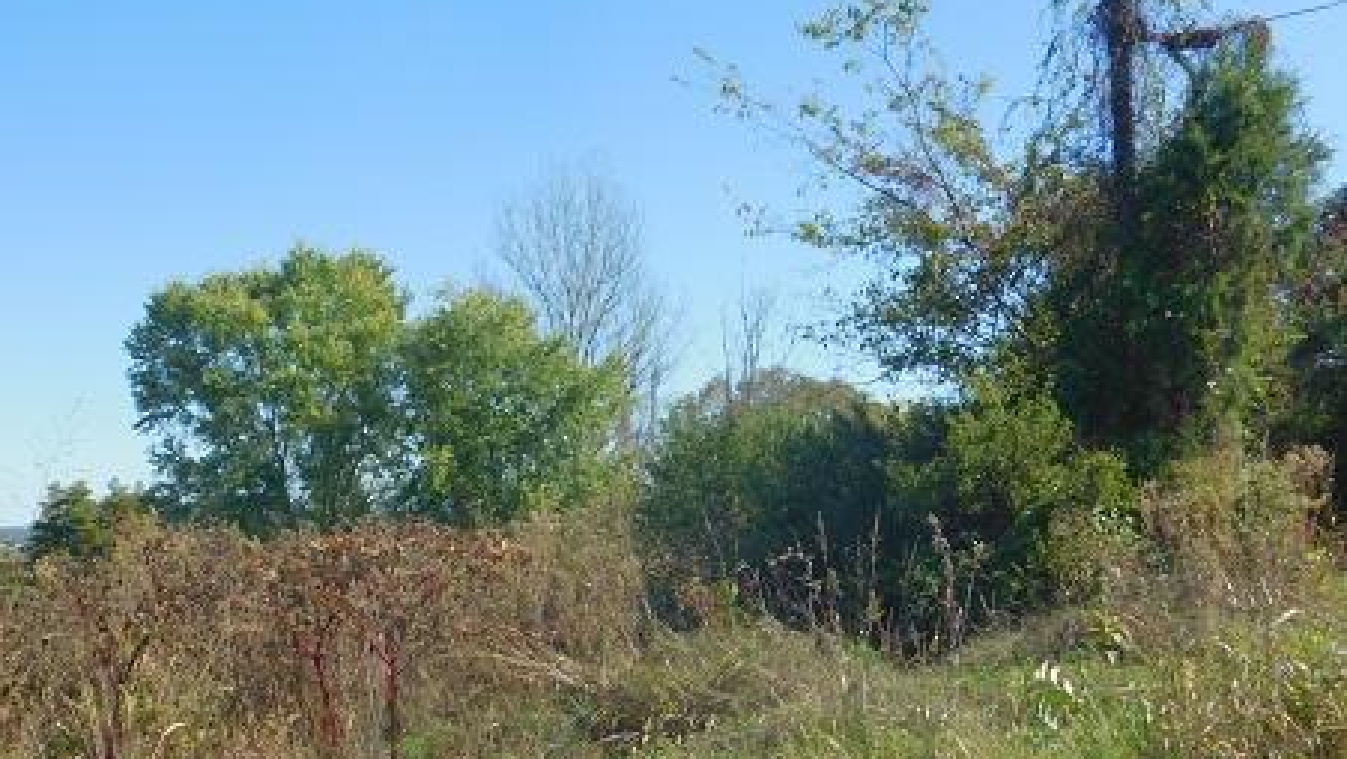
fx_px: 1786
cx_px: 663
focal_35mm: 50
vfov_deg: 23.9
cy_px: 453
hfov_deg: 41.3
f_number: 3.7
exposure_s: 1/640
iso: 125
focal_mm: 8
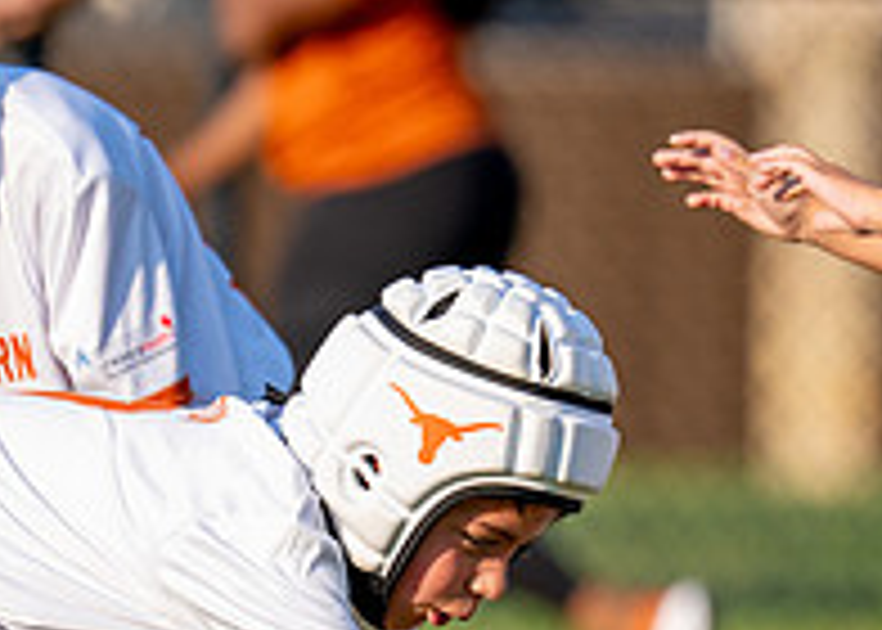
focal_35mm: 884
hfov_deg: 2.3
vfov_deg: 1.6
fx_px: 22144
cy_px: 420
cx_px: 230
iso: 200
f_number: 2.8
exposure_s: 1/2000
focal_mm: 194
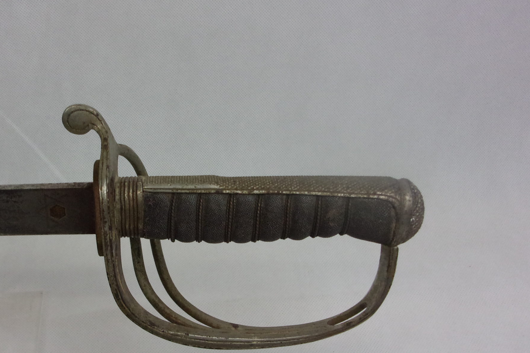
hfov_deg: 45.7
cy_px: 212
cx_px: 179
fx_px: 618
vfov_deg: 31.8
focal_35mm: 42
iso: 255
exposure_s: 1/125
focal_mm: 5.1
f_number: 3.9
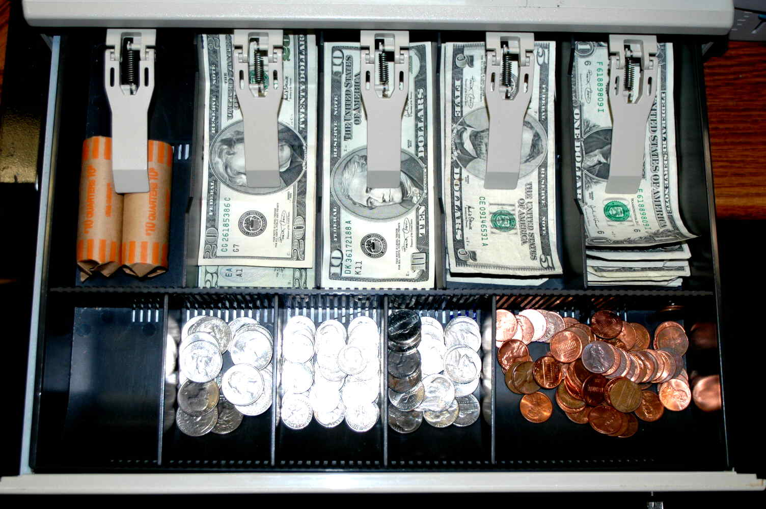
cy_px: 254
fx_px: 925
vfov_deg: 30.8
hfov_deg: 45.0
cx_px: 383
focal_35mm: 44
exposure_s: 1/60
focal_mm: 29
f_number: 3.8
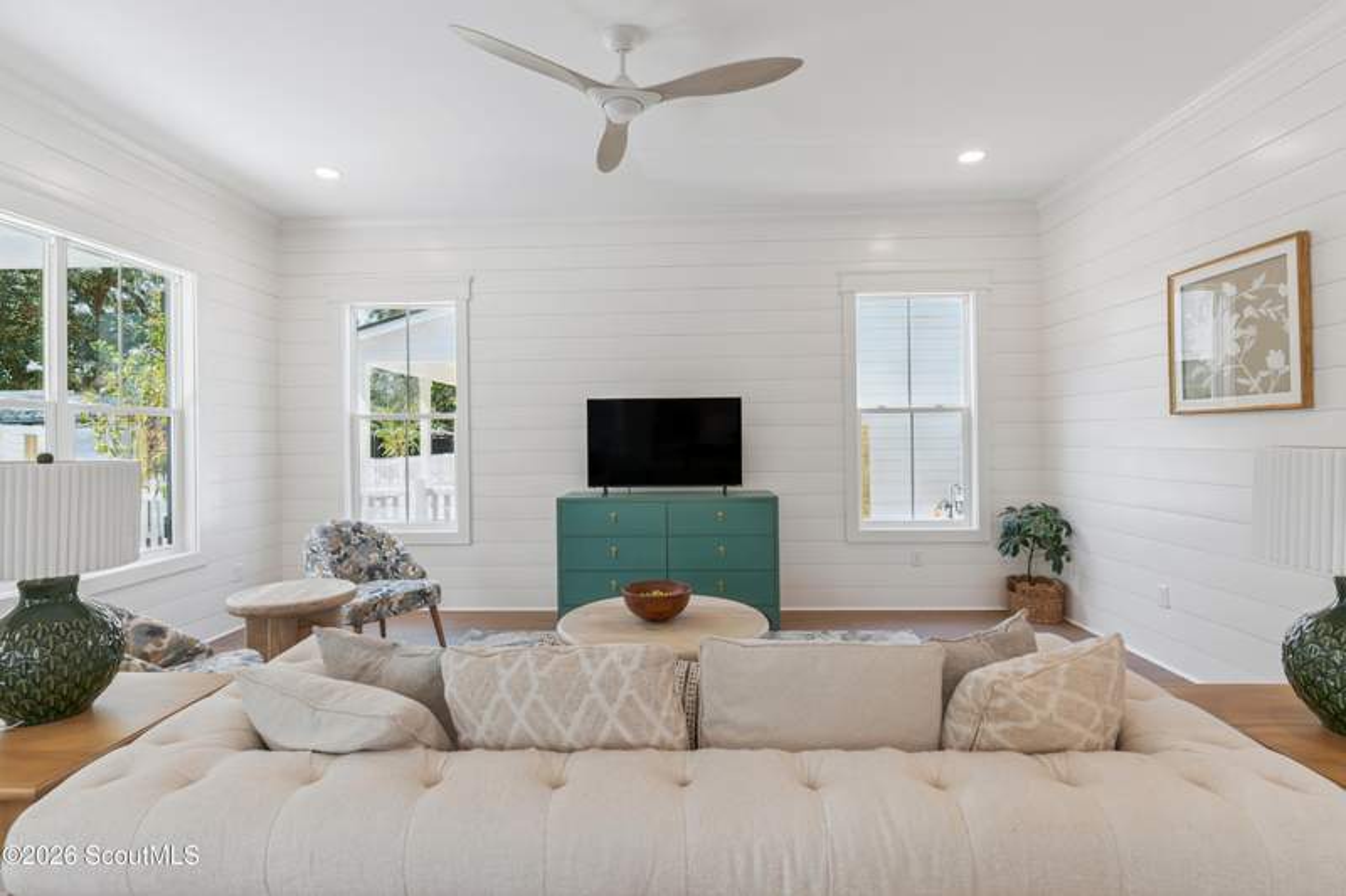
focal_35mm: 17
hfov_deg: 93.3
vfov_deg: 70.4
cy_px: 448
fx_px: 635
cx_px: 673
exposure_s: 1/4
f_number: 8
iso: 250
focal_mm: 17
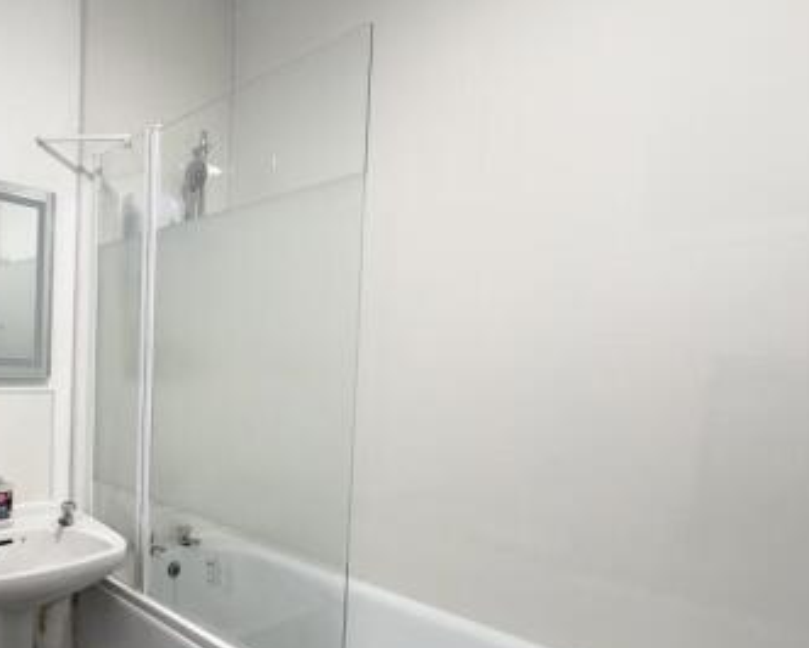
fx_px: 575
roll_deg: -1.4
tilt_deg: -3.2
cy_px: 393
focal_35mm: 24
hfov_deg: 64.6
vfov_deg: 58.3
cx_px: 172
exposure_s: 1/100
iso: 250
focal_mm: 2.22
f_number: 2.2
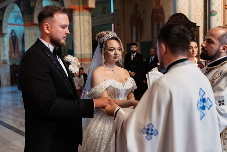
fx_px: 232
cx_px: 108
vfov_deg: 36.1
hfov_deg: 52.1
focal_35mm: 37
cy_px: 76
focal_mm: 35
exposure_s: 1/200
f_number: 2.2
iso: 1600
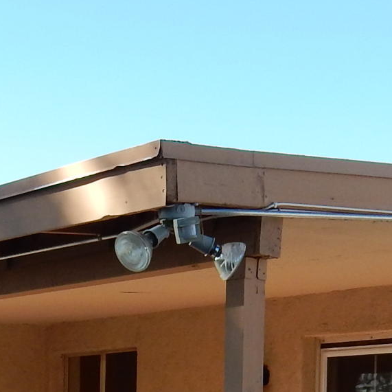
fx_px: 1486
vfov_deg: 14.2
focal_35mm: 116
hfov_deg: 14.9
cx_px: 38
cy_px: 557
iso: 125
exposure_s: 1/400
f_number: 3.7
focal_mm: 4.5
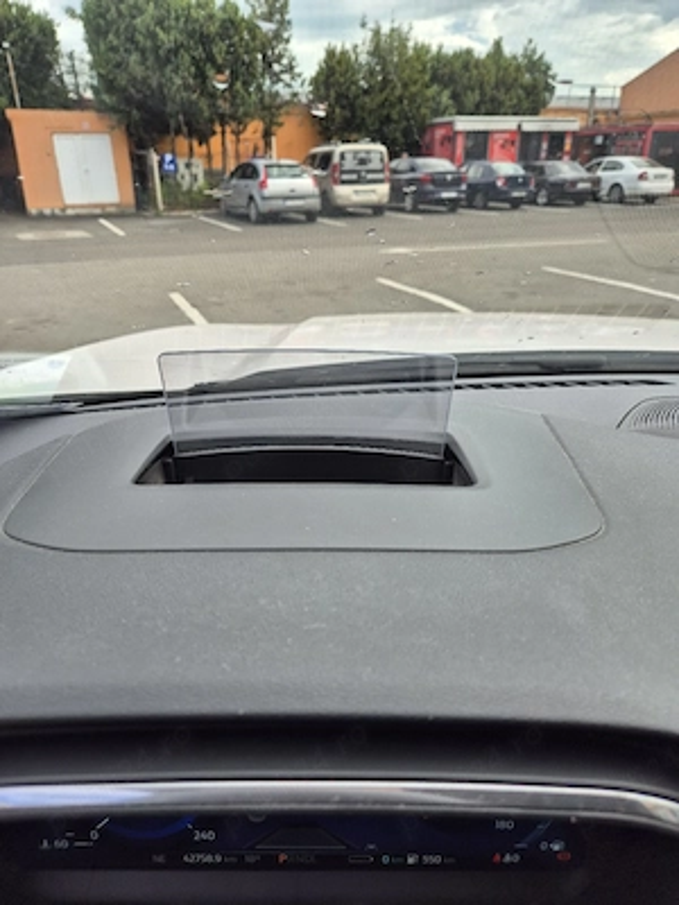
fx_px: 602
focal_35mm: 23
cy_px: 452
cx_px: 340
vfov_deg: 73.9
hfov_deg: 58.9
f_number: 1.8
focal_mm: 5.4
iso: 25
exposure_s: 1/588
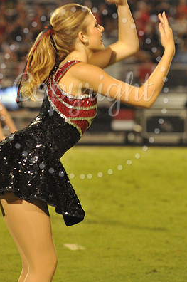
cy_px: 92
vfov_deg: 7.0
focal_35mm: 293
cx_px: 82
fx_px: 2289
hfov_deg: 4.7
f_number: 5.6
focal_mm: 200
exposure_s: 1/200
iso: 6400
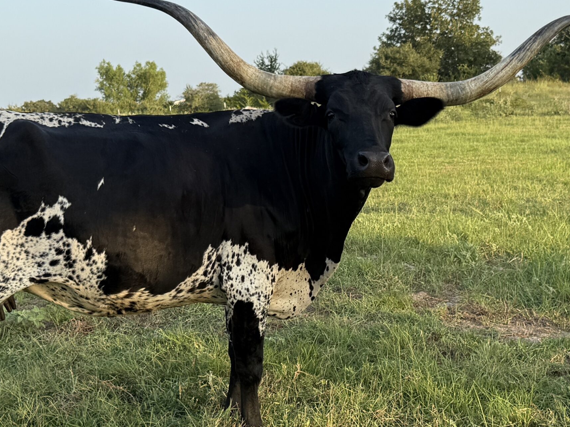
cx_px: 245
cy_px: 217
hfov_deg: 51.2
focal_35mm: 36
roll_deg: +1.9
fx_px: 593
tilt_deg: -8.7
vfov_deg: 39.7
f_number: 1.78
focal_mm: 6.76
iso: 80
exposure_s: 1/1005
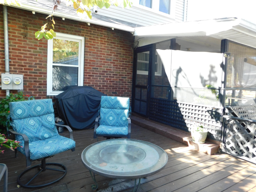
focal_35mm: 23
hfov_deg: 73.9
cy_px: 96
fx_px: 170
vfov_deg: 58.9
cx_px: 128
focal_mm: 4
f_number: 3
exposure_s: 1/80
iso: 125
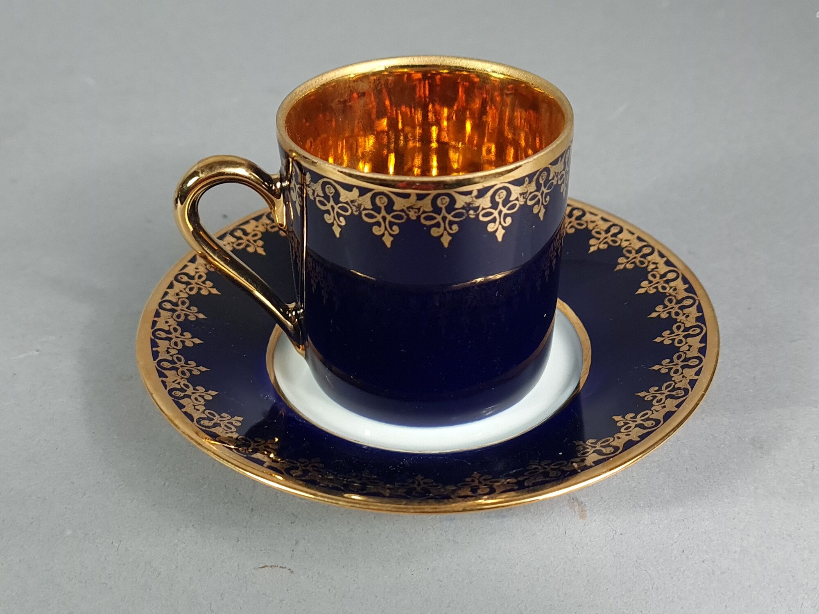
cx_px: 410
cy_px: 307
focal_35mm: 26
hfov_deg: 67.3
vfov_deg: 53.1
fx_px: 615
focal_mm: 5.4
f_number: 1.8
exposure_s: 1/50
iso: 100
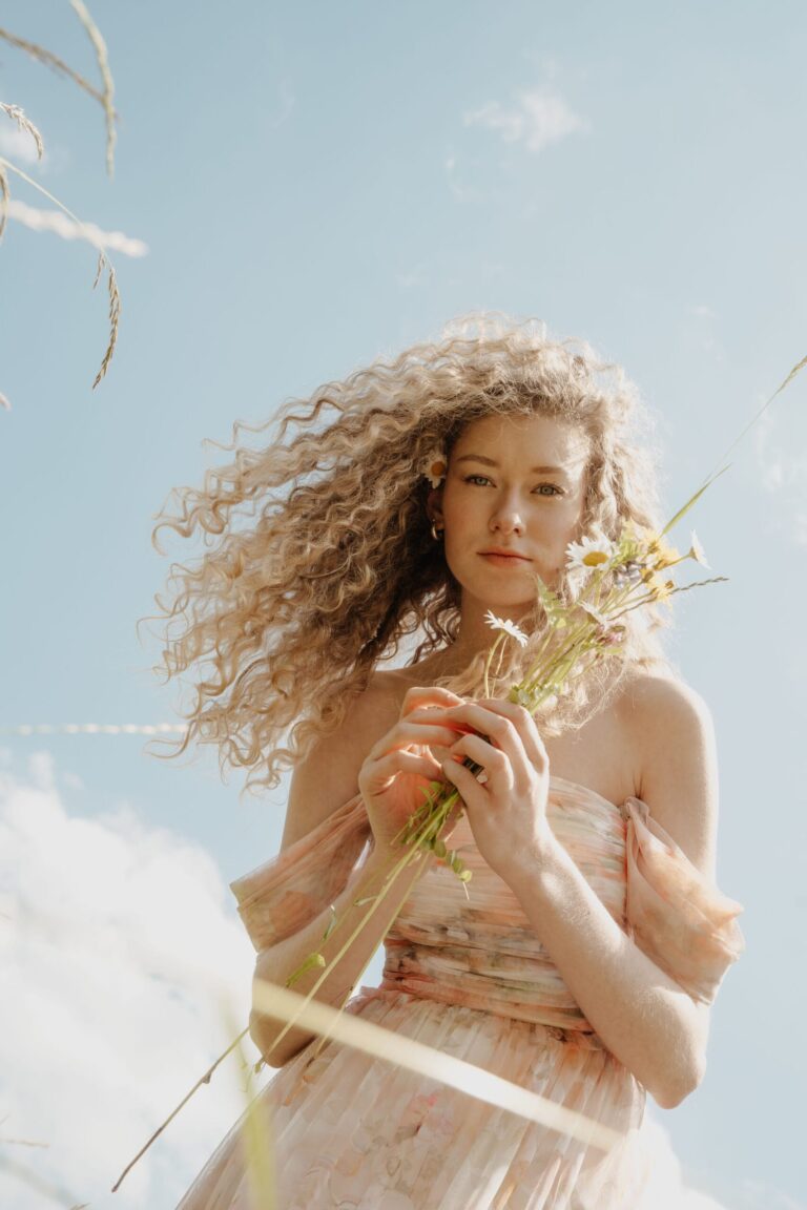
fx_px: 1177
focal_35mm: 35
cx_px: 404
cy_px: 605
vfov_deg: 54.4
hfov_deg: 37.9
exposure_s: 1/320
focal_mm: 35
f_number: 7.1
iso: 100
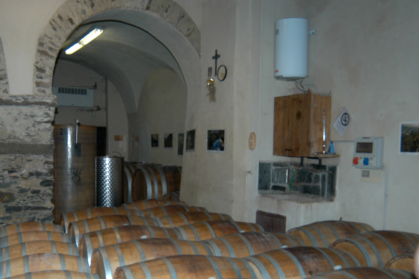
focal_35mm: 40
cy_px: 200
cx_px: 169
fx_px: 465
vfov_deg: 32.9
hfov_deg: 48.2
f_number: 5
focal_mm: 18
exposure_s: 1/60
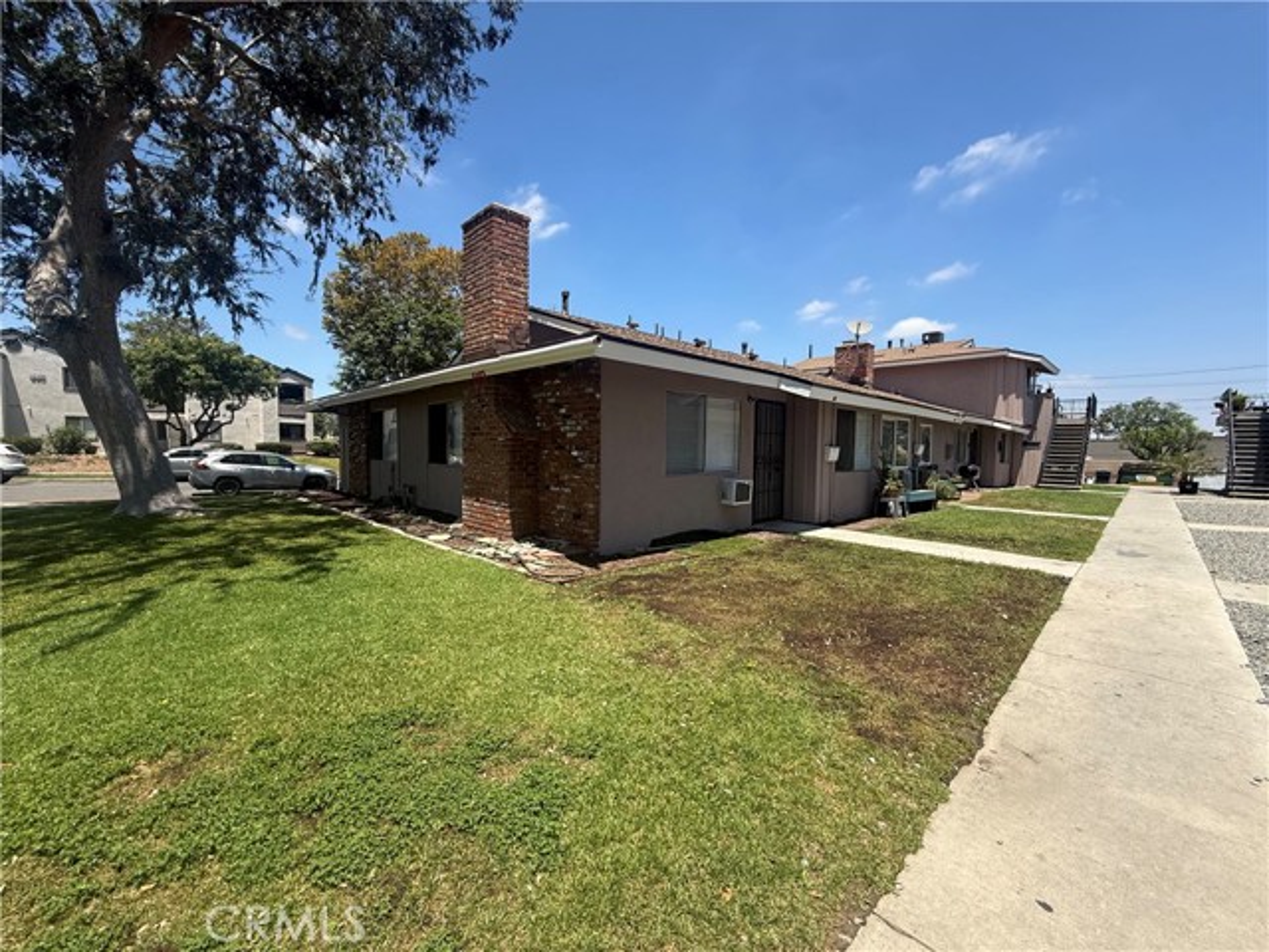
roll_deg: -0.7
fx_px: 513
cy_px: 476
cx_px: 634
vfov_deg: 85.7
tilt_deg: -2.9
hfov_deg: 102.1
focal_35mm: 14
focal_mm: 2.22
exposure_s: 1/1235
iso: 50
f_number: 2.2
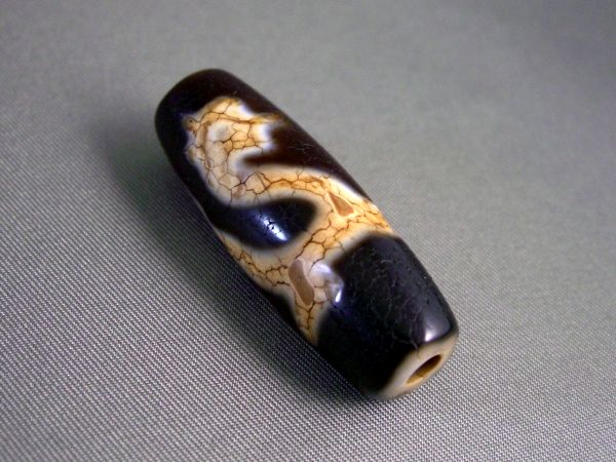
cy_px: 231
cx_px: 308
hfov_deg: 49.0
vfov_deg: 37.7
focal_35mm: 38
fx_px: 676
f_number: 2.8
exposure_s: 1/60
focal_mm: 7.9
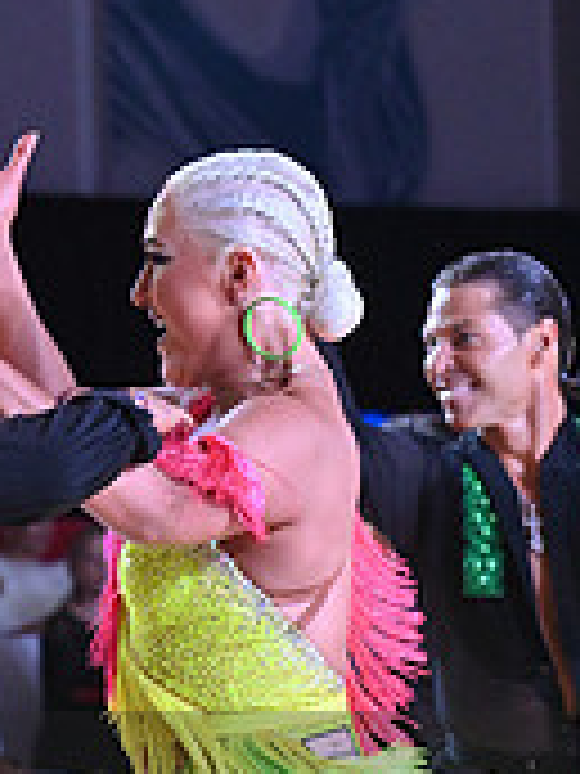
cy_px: 864
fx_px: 9785
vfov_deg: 4.5
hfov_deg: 3.4
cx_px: -43
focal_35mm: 438
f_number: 8
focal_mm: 135
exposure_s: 1/400
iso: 4000
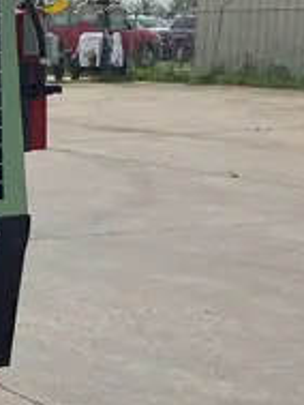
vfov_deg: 19.4
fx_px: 1181
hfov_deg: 13.5
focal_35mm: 101
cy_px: 235
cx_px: -197
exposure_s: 1/7692
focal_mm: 4.25
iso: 32
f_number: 1.8
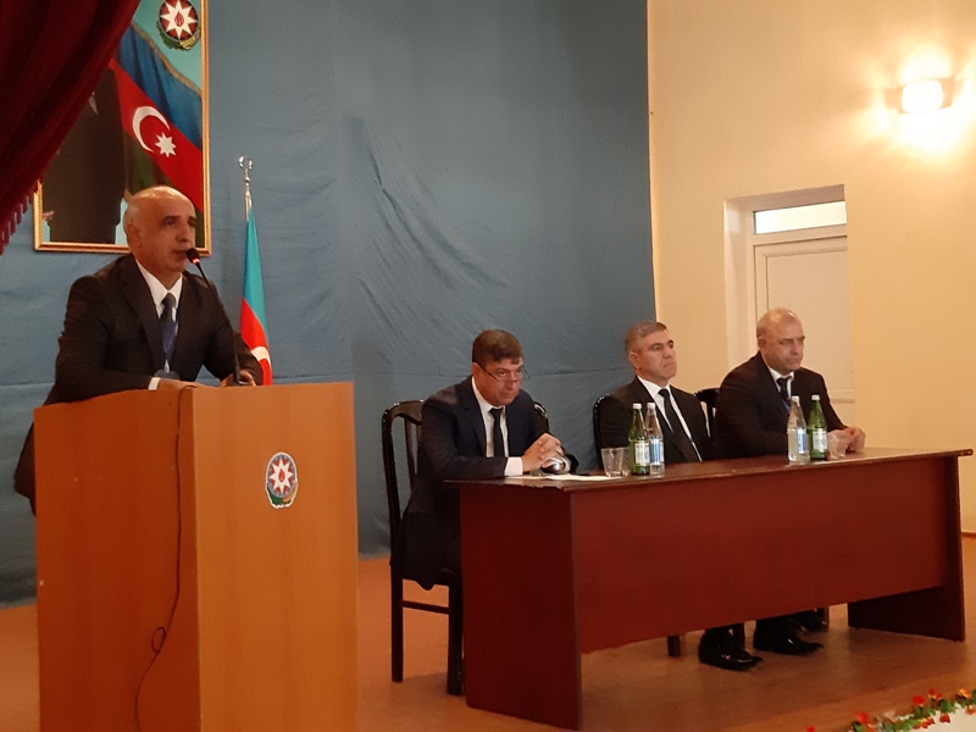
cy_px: 366
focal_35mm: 27
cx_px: 488
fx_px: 761
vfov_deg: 51.4
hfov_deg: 65.3
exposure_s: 1/25
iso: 640
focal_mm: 3.93
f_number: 1.7
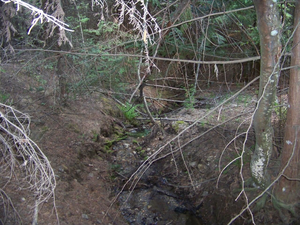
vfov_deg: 39.7
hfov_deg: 51.4
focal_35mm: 36
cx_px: 150
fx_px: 312
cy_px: 112
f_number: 2.8
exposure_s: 1/30
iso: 200
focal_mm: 5.85
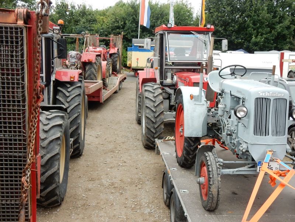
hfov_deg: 43.9
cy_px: 111
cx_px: 148
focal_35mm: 43
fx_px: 366
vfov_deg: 33.6
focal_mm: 7.6
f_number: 4.2
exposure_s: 1/250
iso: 250
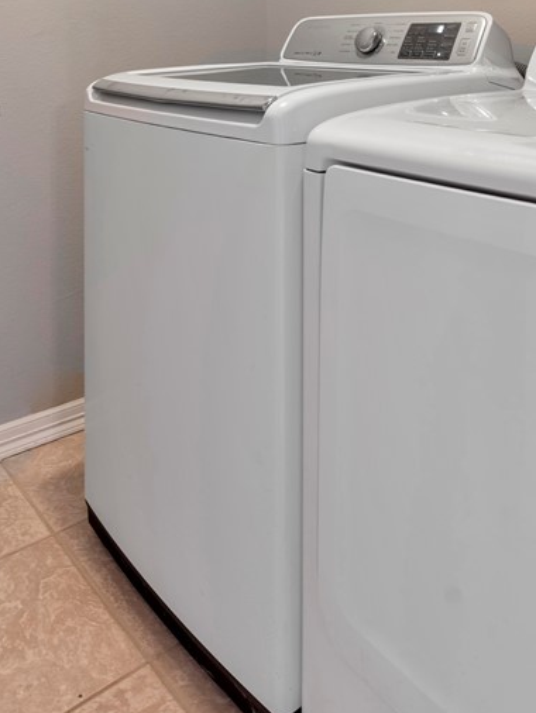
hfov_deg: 43.0
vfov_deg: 48.0
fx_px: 681
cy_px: 39
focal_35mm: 33
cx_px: 281
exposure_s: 6
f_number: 7.1
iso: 80
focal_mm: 16
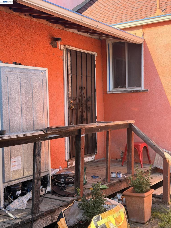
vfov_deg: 39.7
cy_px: 114
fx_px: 316
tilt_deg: -0.9
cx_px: 86
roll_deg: -0.5
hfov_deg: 30.3
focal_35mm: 48
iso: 100
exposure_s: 1/687
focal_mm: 6.76
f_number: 1.78
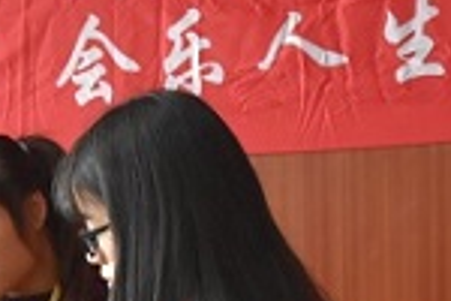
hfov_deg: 15.6
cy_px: 566
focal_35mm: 126
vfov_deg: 10.2
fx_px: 1578
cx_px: -96
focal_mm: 18
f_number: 3.5
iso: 2200
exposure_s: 1/60
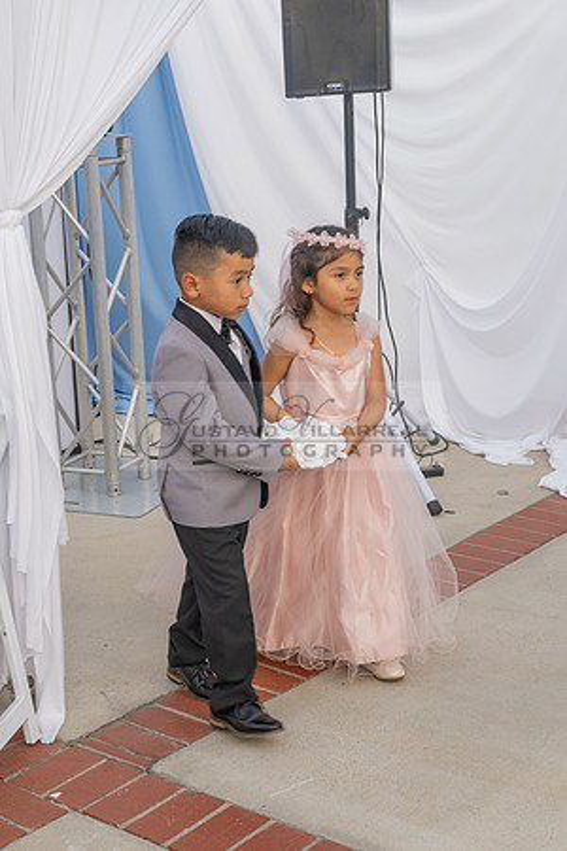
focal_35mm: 59
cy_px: 464
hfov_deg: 22.9
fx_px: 1390
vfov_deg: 34.0
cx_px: 150
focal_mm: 31
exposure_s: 1/125
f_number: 6.3
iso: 200
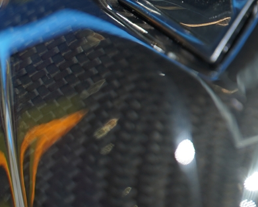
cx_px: 432
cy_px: 44
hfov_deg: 8.2
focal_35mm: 229
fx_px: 1749
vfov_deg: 6.8
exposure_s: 1/125
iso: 100
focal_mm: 53
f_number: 2.8
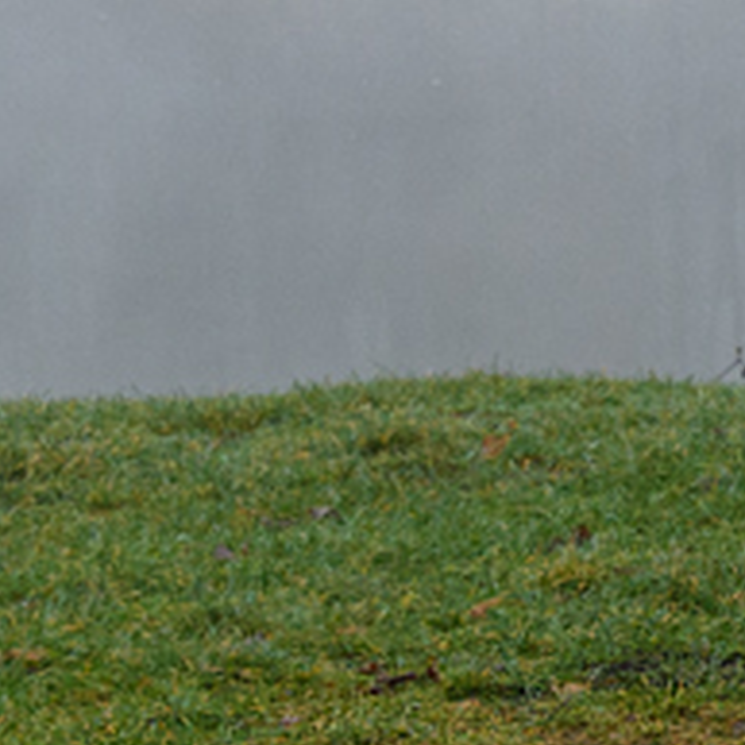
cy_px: 305
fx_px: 5795
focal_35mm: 238
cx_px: 1691
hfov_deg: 7.0
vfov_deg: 7.4
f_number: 11
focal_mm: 30
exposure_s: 1/80
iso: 200
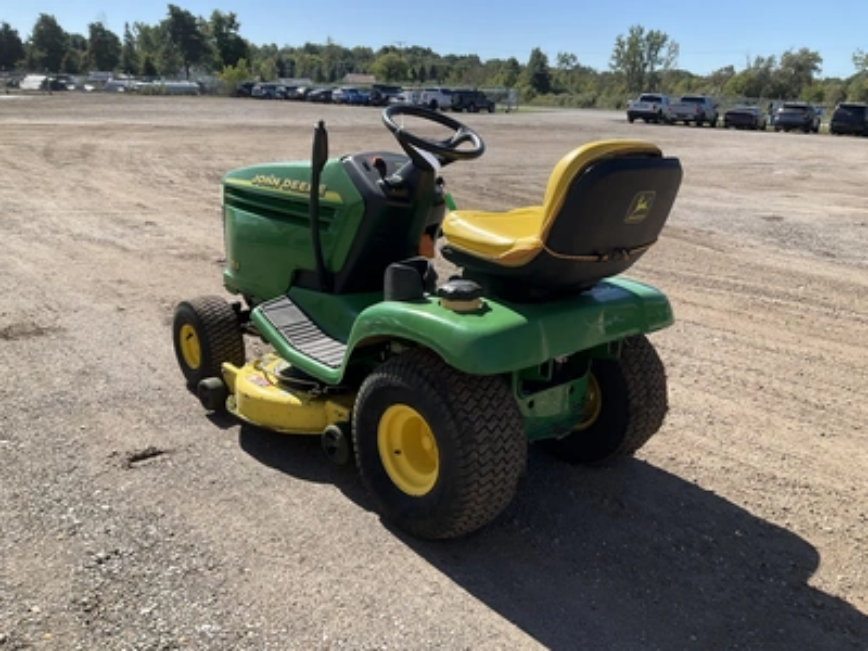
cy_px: 326
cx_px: 434
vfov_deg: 48.2
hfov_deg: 61.7
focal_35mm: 29
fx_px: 727
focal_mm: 3
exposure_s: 1/1279
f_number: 1.8
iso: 25
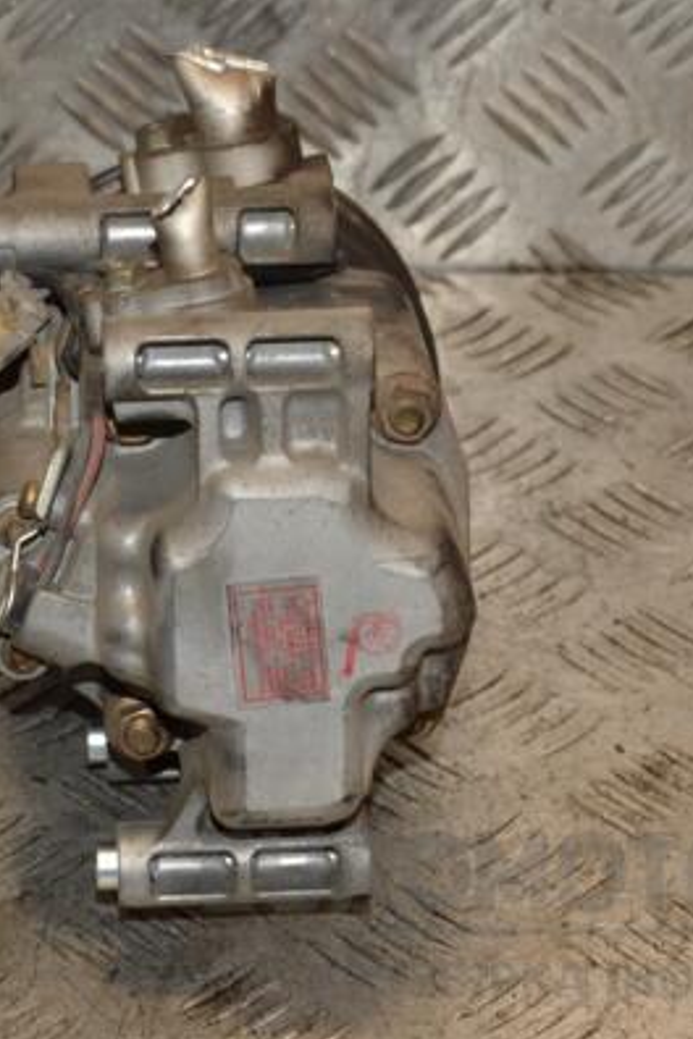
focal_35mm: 159
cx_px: 152
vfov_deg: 12.9
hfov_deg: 8.6
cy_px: 522
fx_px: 4591
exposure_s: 1/200
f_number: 8
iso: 800
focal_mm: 70
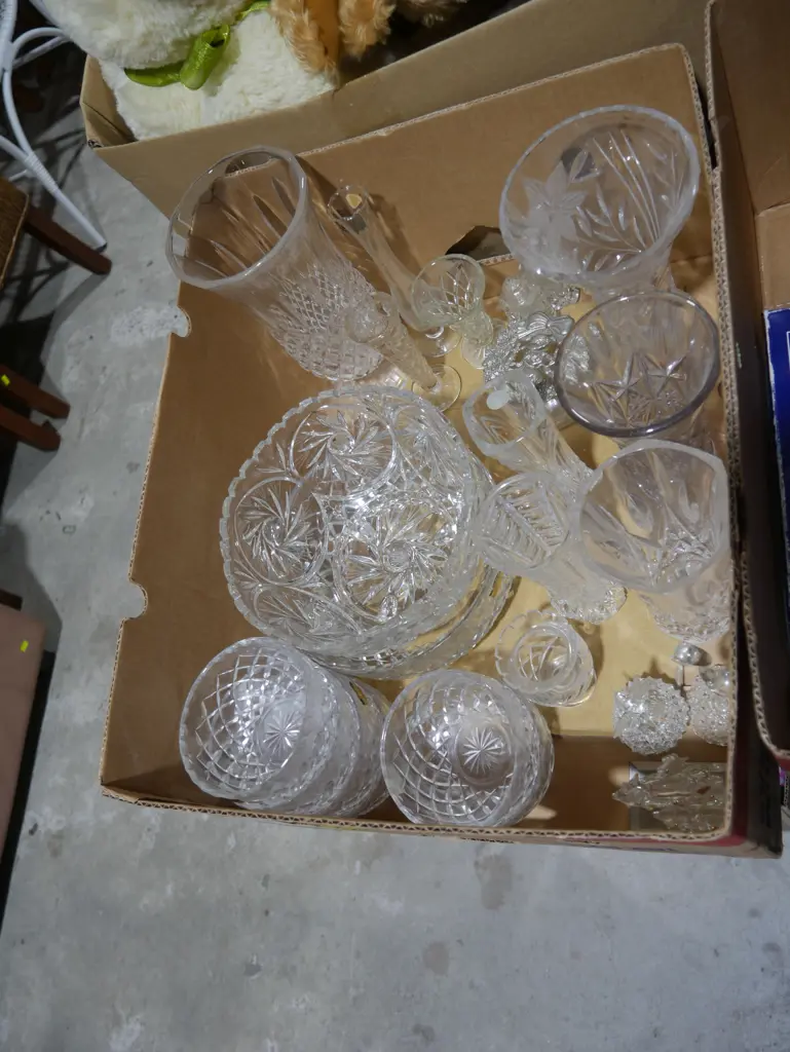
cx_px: 395
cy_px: 526
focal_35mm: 30
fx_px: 912
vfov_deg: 59.9
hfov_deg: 46.8
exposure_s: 1/80
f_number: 3.6
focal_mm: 15
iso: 200
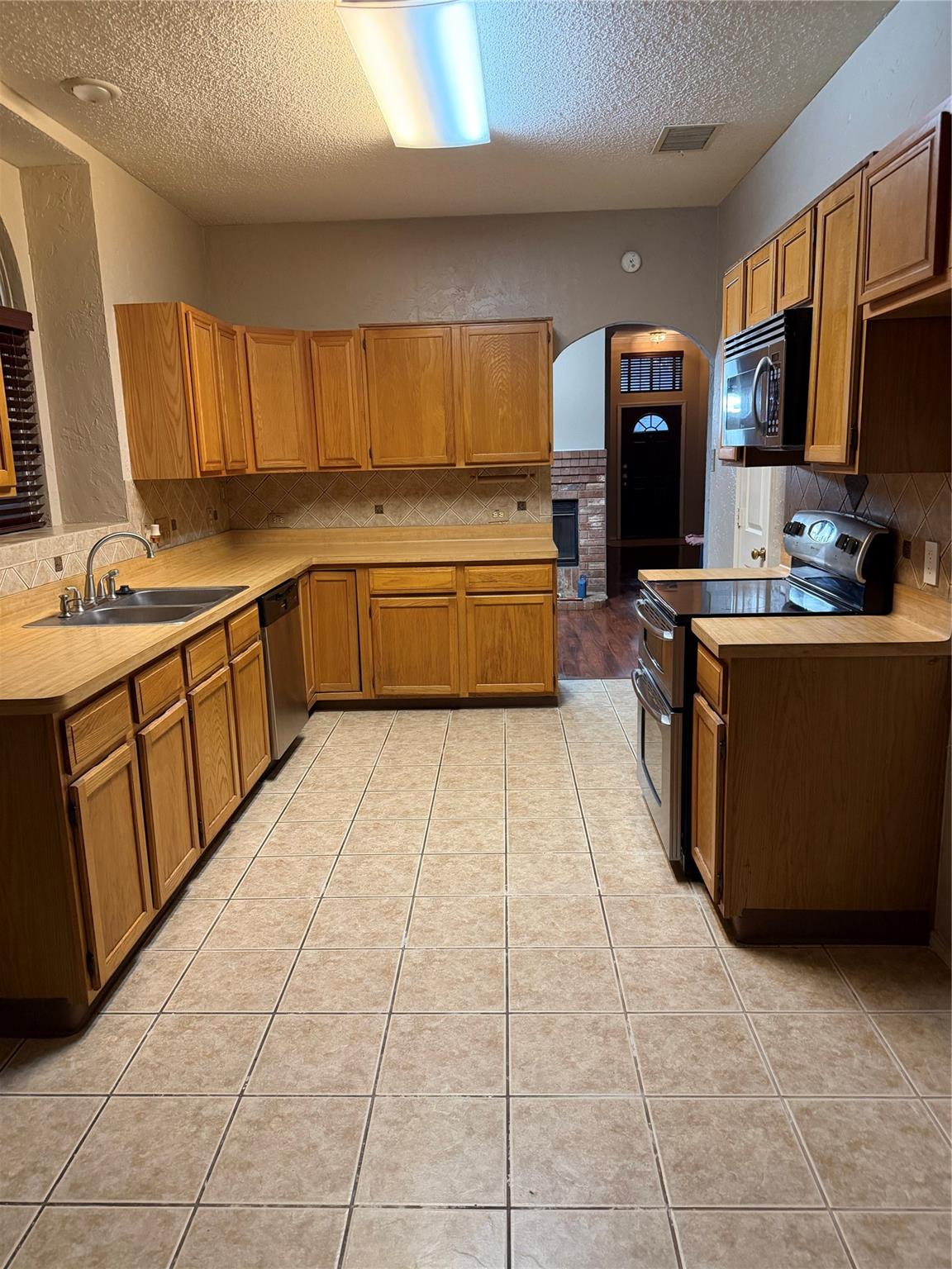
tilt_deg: -11.2
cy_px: 634
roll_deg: +1.6
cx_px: 476
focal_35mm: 24
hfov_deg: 56.8
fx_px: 880
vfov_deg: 71.6
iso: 500
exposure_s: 1/60
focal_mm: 6.76
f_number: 1.78
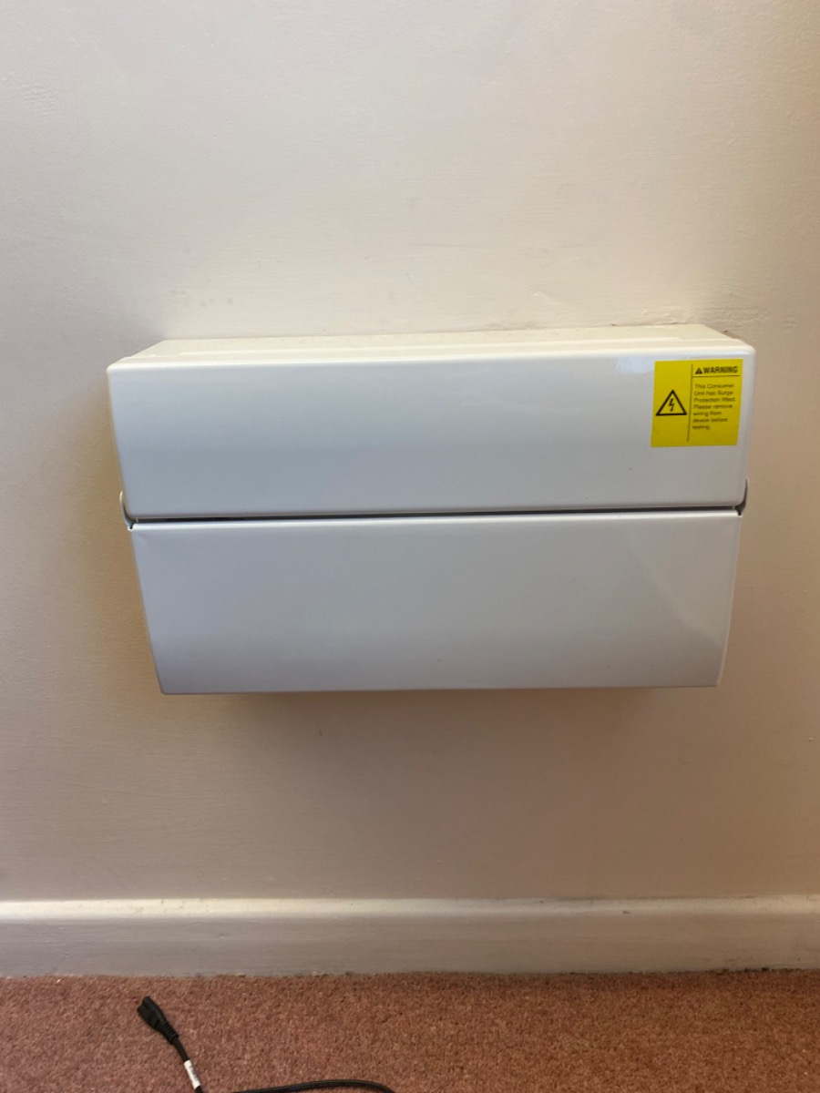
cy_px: 546
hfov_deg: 53.1
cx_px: 410
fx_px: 821
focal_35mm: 26
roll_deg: +2.1
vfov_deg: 67.3
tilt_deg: -22.8
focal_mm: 4.25
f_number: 1.8
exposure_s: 1/100
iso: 125
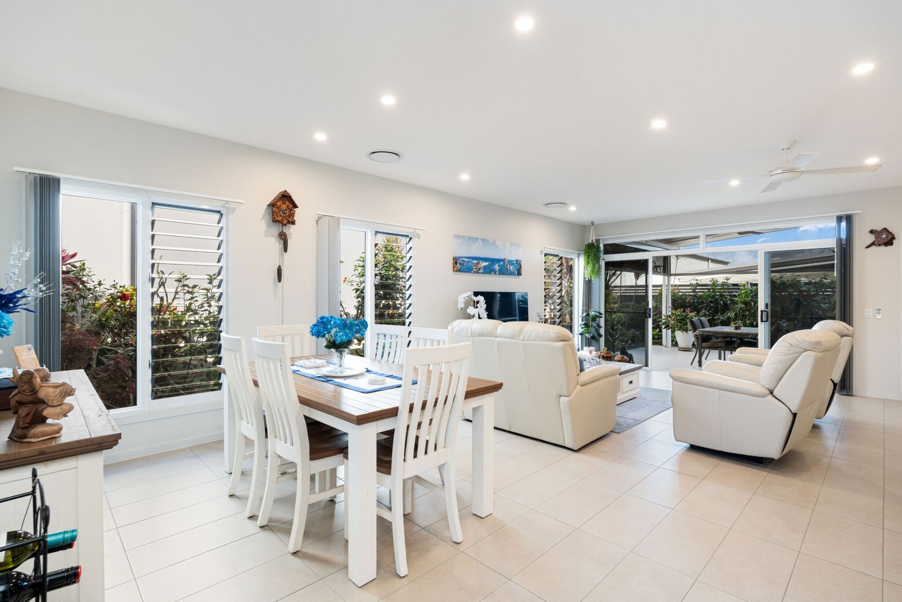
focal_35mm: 17
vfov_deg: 70.4
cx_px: 451
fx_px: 426
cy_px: 301
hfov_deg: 93.3
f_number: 8
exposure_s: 1/30
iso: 400
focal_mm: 17
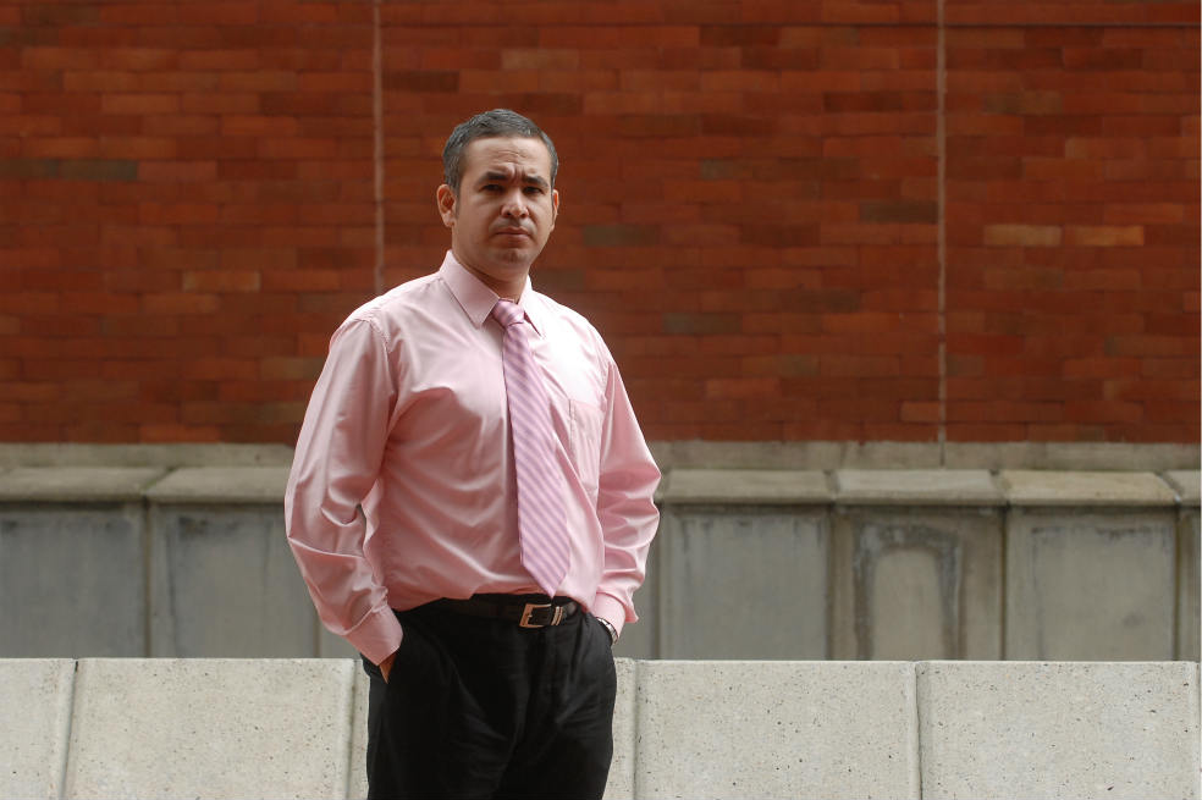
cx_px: 601
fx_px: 4305
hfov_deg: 15.9
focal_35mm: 129
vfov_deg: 10.6
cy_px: 400
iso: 400
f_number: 5
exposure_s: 1/200
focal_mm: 86
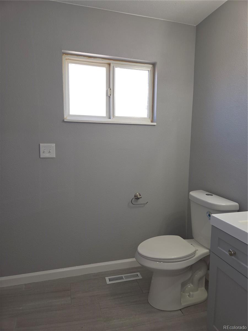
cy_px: 166
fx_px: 220
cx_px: 124
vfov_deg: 73.9
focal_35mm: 23
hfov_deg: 58.9
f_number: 1.8
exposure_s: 1/60
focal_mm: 5.4
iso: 100
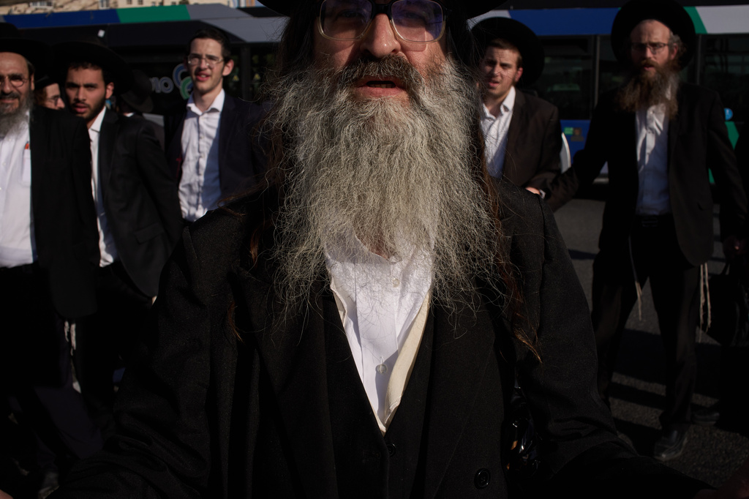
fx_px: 728
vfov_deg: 37.8
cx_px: 374
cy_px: 250
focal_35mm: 35
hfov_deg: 54.4
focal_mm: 35
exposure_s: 1/2000
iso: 500
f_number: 10
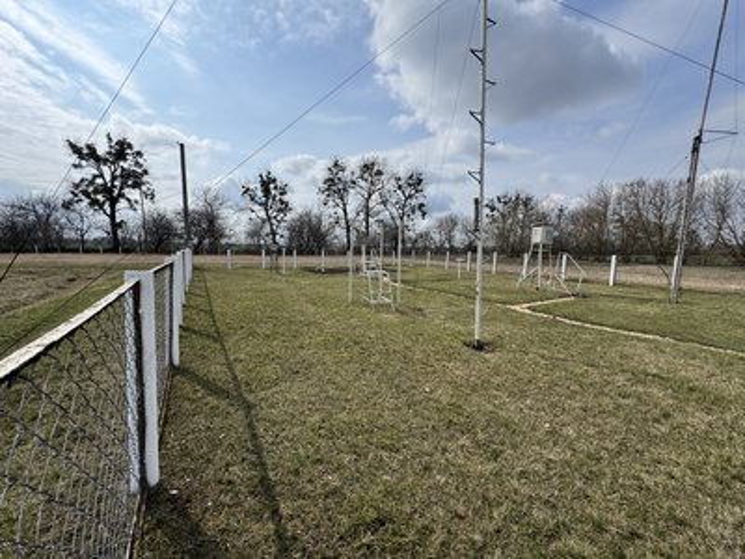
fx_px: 301
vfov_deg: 85.7
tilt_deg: -6.9
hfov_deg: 102.1
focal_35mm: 14
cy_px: 280
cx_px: 372
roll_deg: -0.5
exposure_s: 1/2985
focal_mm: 2.22
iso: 50
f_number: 2.2
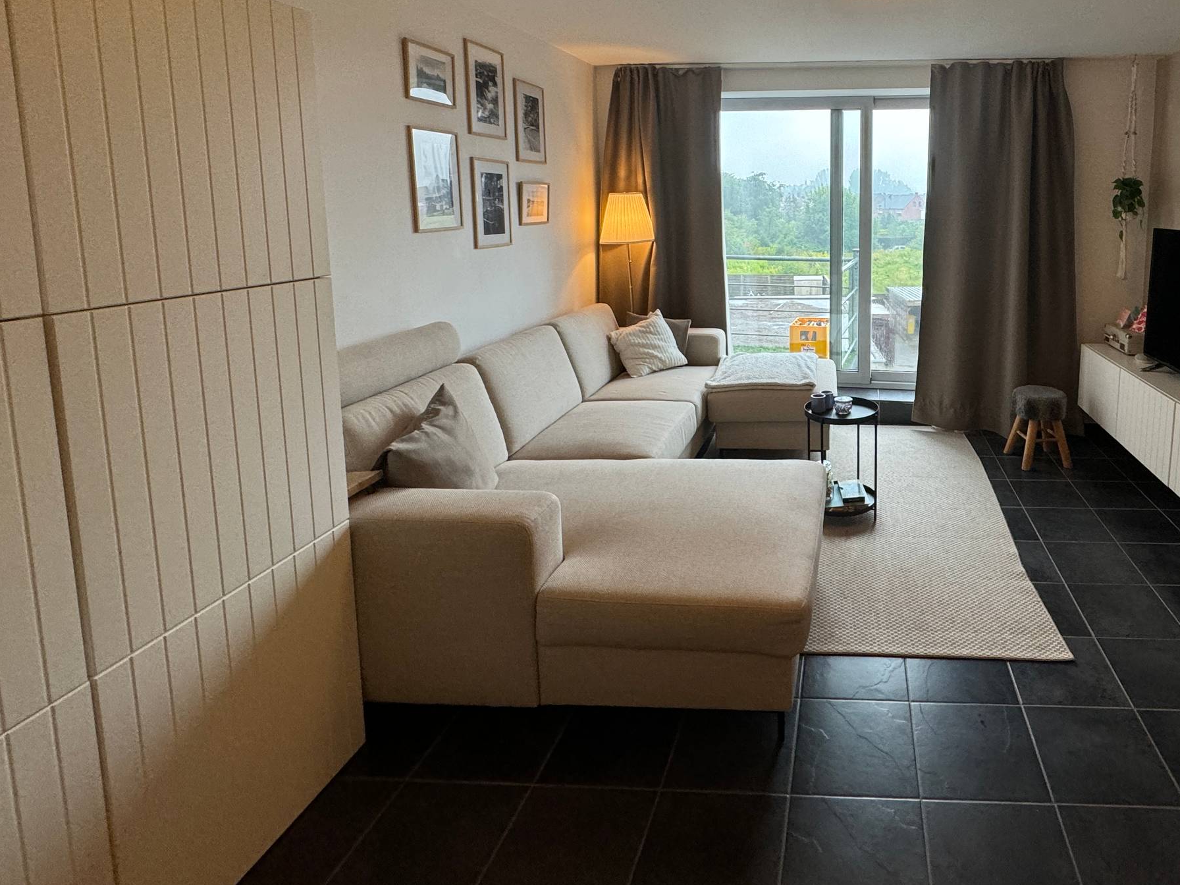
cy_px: 281
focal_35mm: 20
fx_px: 682
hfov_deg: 77.7
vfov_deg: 63.9
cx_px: 831
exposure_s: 1/100
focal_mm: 2.22
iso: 250
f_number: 2.2
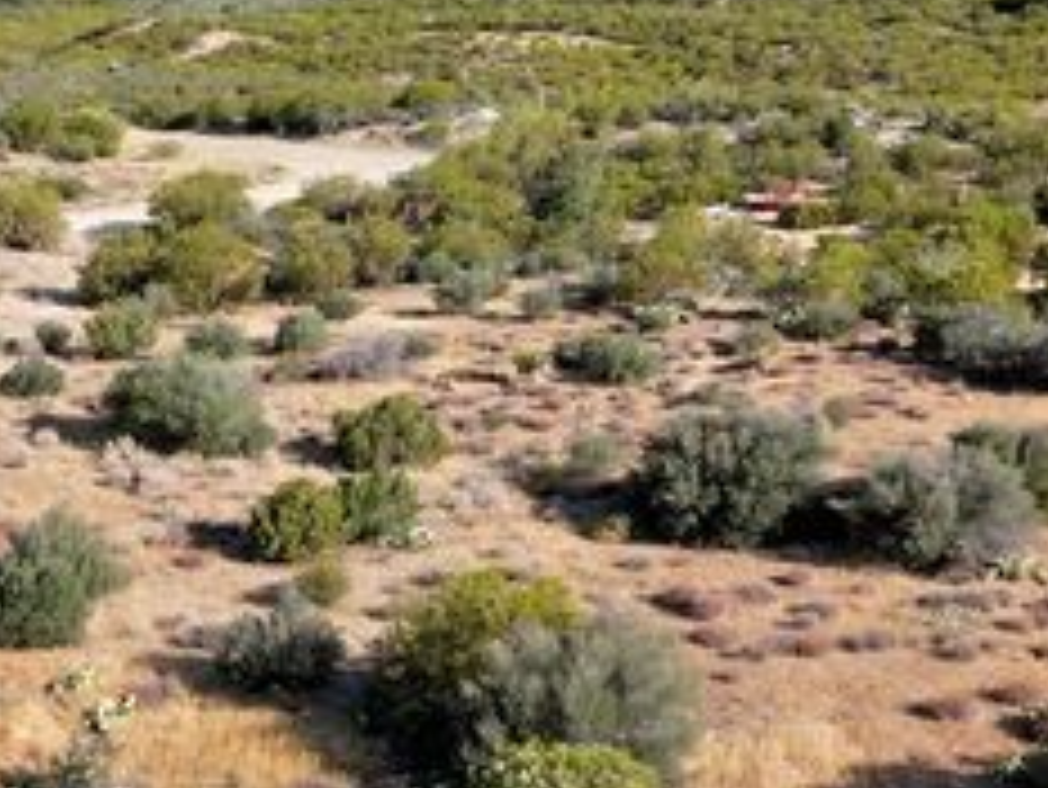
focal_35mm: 66
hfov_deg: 29.2
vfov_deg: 22.2
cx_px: 346
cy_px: 504
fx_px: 1999
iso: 130
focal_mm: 6.72
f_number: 1.7
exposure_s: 1/250
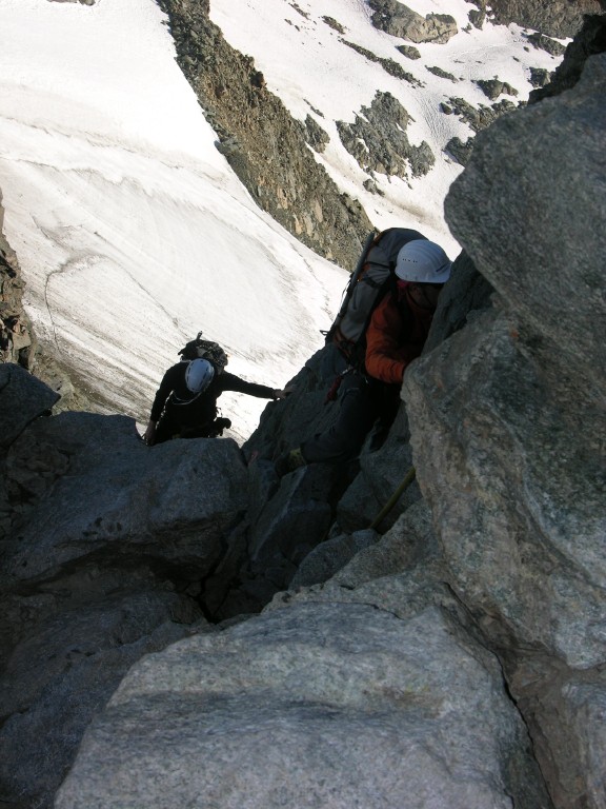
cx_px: 303
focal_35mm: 66
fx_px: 1541
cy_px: 404
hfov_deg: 22.3
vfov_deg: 29.4
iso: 50
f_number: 5.8
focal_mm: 16.8
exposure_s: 1/234
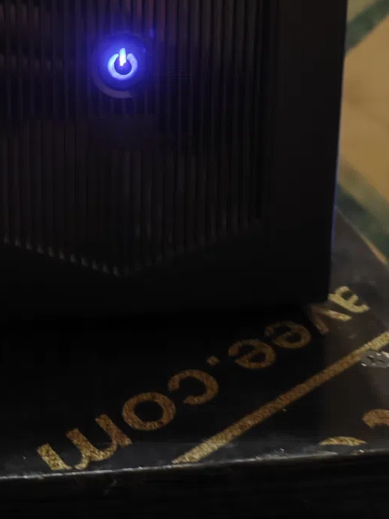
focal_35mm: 48
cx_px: 70
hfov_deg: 29.5
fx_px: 719
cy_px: 19
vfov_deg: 36.3
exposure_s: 1/9
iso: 2009
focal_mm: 5.89
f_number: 1.89
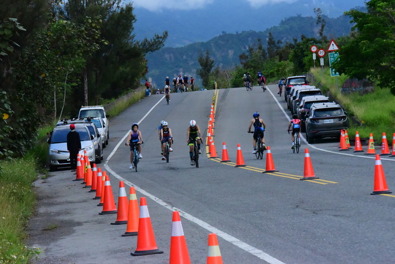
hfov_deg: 11.7
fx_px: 1921
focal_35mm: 175
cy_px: 132
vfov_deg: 7.9
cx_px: 198
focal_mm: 175
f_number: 14
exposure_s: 1/4000
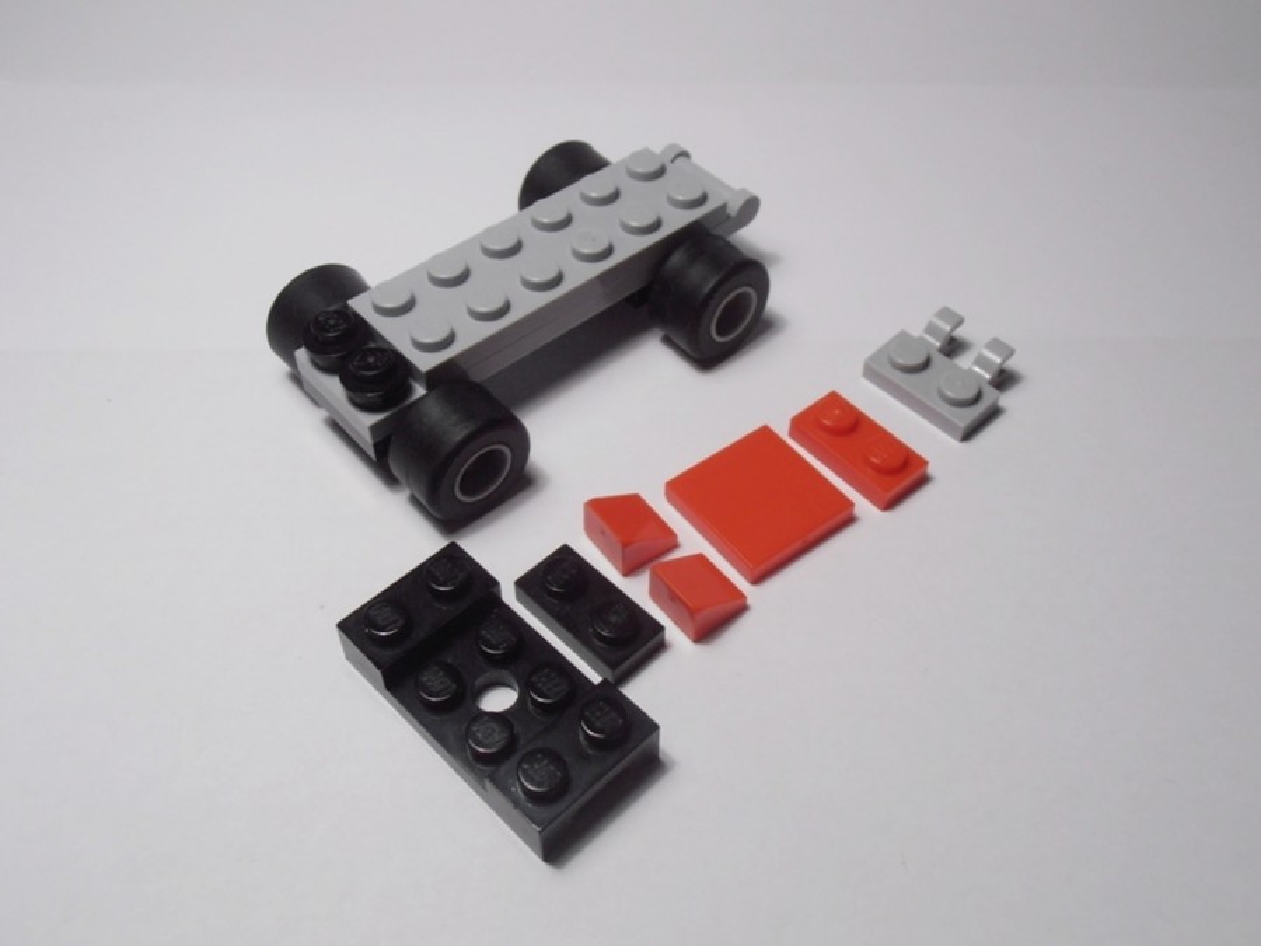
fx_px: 1348
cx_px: 630
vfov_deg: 38.7
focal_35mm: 37
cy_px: 473
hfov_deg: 50.1
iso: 80
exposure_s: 1/80
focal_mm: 6.61
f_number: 3.9
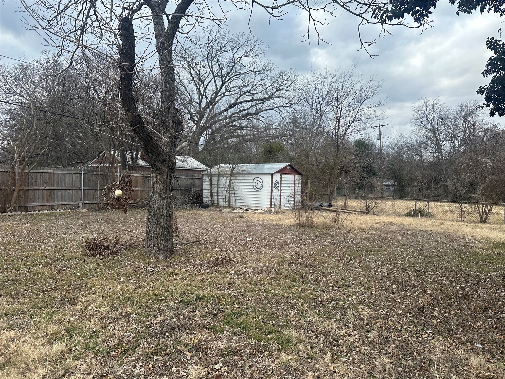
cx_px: 252
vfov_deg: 56.8
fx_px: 350
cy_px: 190
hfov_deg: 71.6
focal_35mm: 24
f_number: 1.78
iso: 80
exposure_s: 1/1916
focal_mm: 6.86
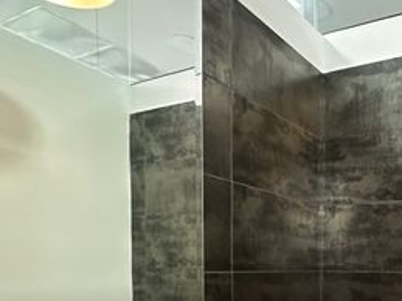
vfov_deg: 36.3
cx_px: 356
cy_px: 289
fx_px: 418
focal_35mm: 36
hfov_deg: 46.7
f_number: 2.2
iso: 1250
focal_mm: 2.22
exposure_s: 1/60
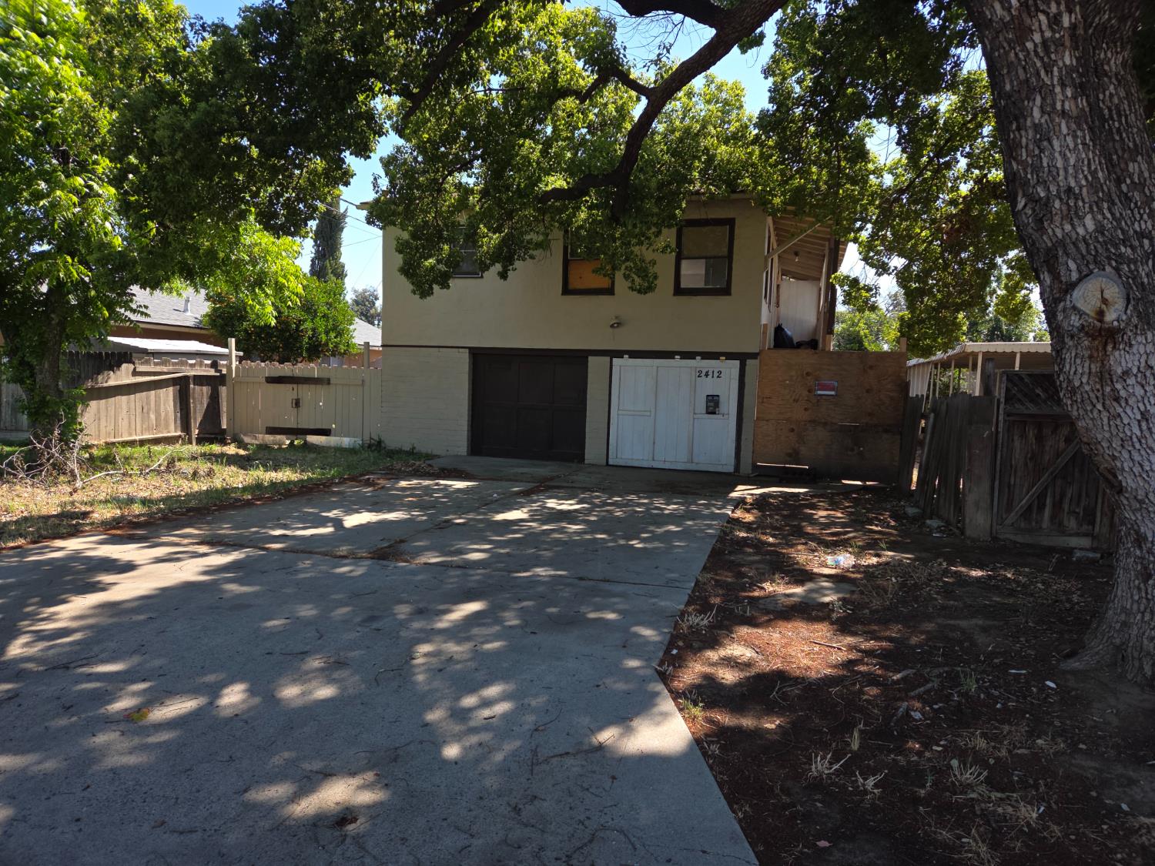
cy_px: 433
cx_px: 578
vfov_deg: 58.9
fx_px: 767
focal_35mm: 23
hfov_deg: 73.9
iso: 25
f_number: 1.8
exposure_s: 1/556
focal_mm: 5.4
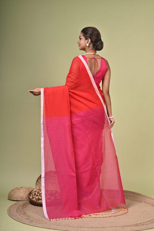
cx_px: 77
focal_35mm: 85
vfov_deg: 23.9
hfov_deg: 16.1
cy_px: 116
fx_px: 545
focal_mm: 85
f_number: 8
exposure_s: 1/160
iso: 400
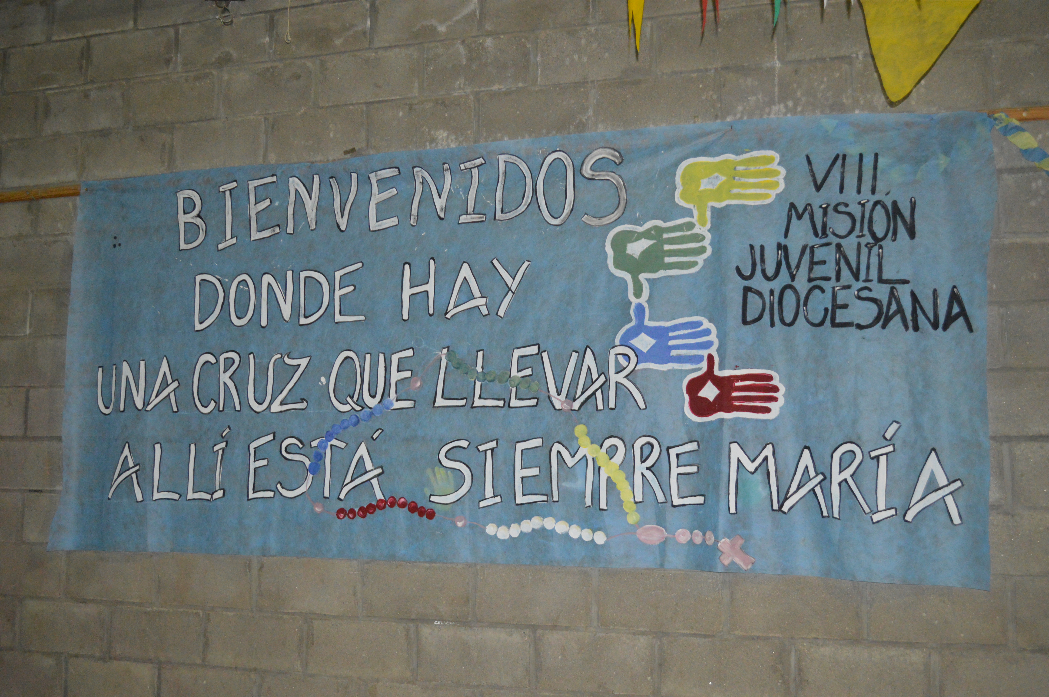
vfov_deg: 36.8
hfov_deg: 53.2
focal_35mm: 36
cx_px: 524
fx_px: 1048
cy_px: 348
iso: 2200
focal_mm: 24
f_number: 4
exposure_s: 1/60
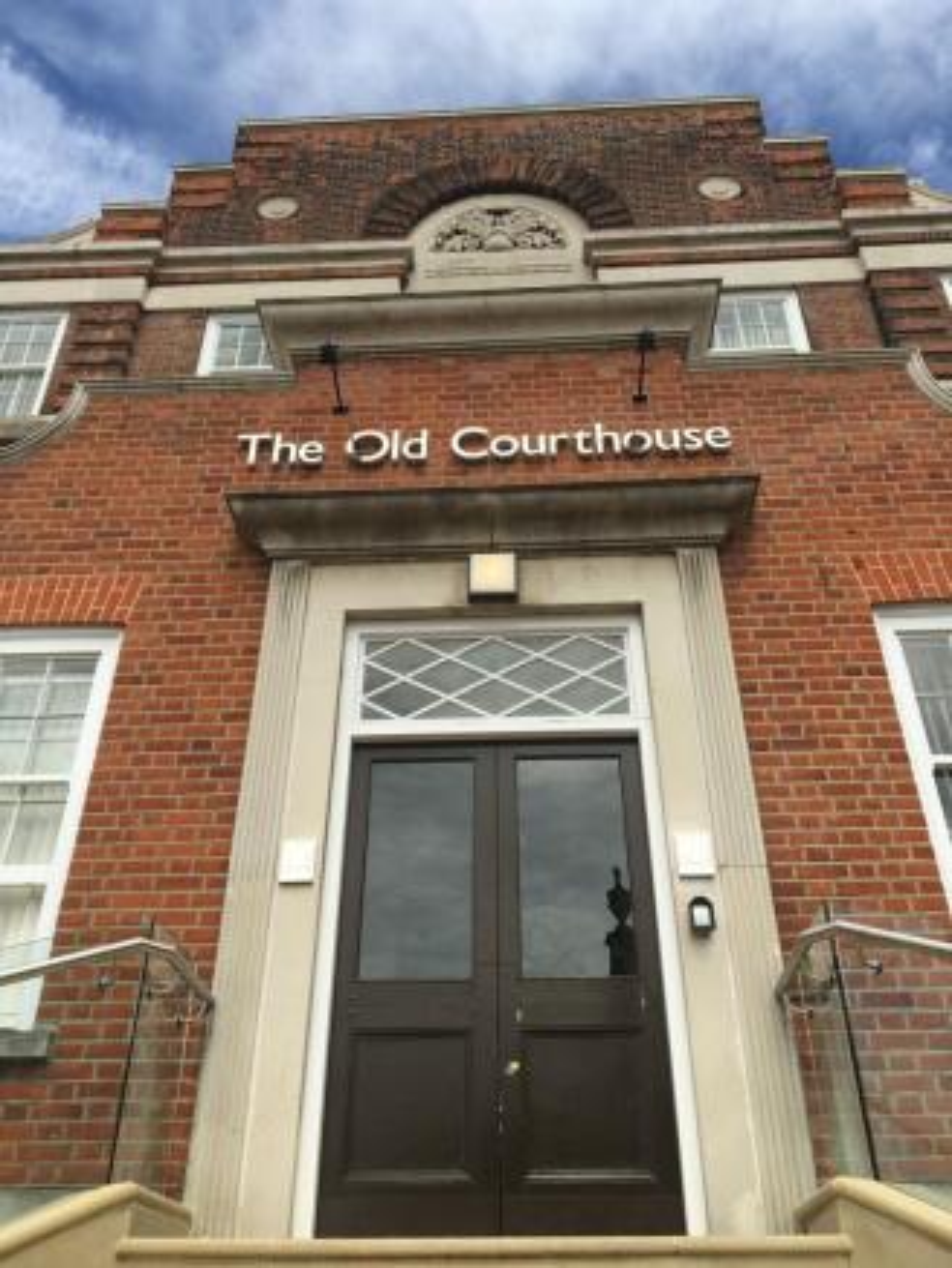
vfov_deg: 61.6
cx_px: 476
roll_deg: +1.5
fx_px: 1063
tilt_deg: +34.0
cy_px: 634
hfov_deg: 48.2
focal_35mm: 29
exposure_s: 1/1832
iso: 25
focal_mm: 4.15
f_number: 2.2
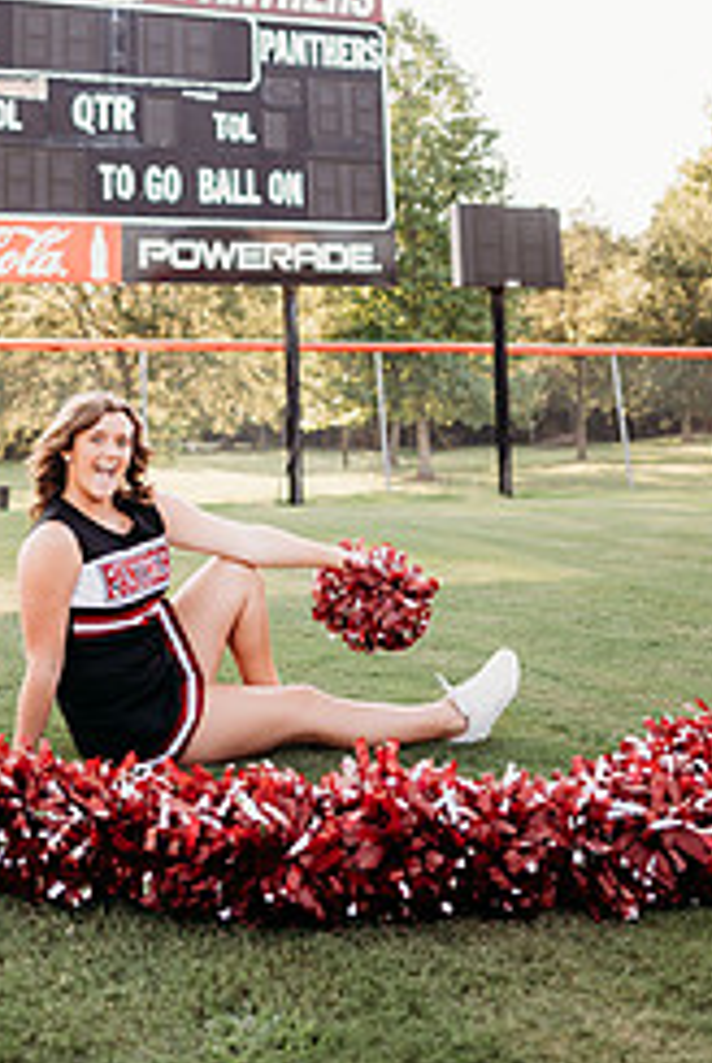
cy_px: 178
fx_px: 1302
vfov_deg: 42.0
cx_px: 204
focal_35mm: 44
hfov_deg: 30.2
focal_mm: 24
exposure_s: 1/500
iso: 125
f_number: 2
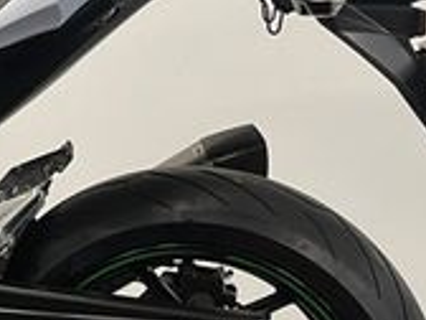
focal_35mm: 99
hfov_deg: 18.1
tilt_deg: -0.9
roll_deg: +0.0
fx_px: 1218
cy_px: 157
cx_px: -172
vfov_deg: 14.9
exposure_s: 1/50
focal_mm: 5.1
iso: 80
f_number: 1.6
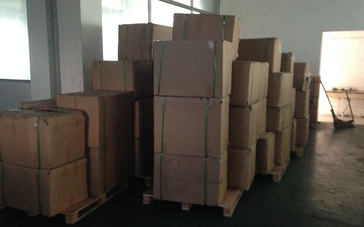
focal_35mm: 36
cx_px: 186
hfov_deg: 54.0
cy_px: 107
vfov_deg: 35.3
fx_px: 357
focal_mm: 4.12
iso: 400
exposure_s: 1/15
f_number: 2.4
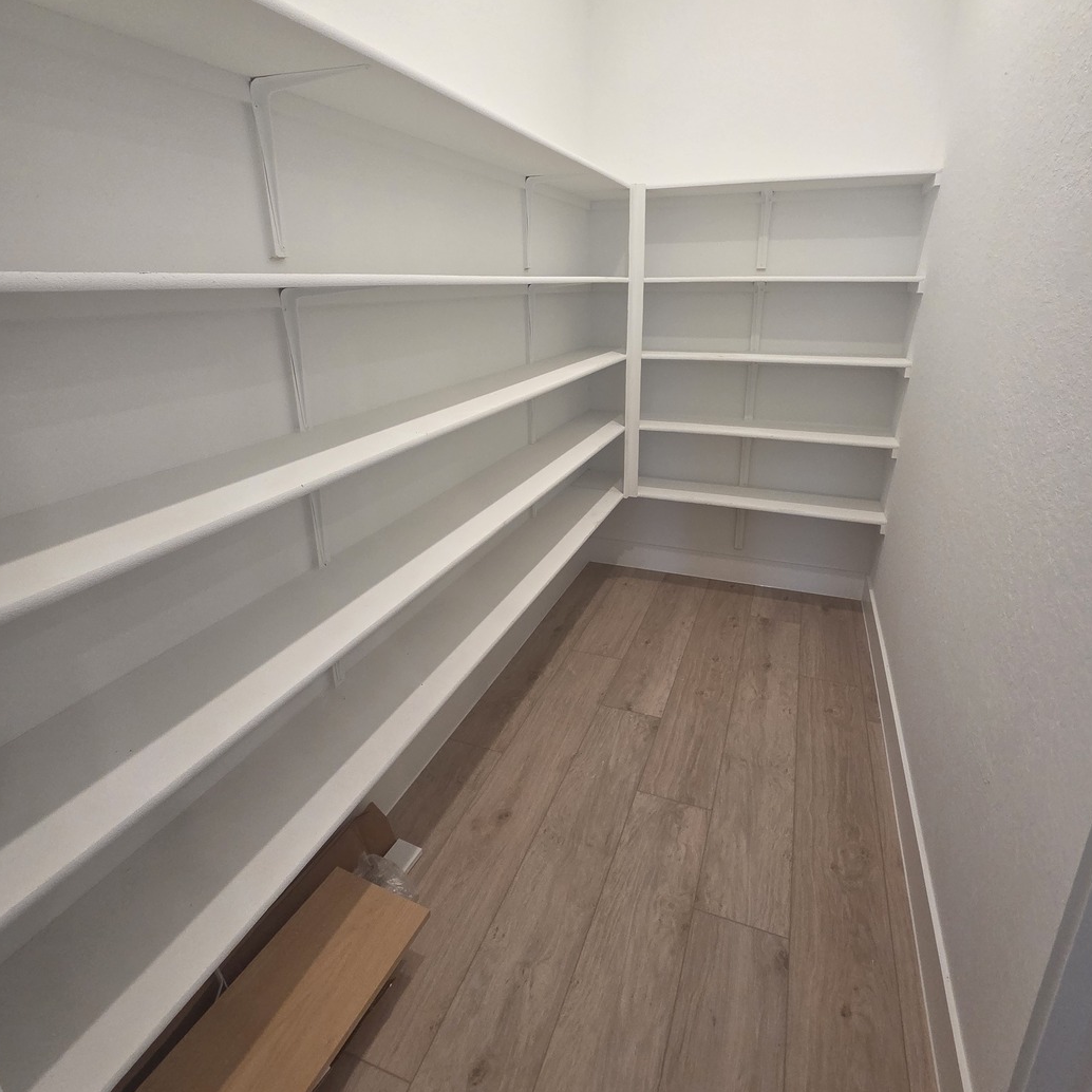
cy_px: 477
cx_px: 561
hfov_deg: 87.4
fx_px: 571
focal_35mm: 16
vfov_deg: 87.0
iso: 250
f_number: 2.2
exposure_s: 1/120
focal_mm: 2.2
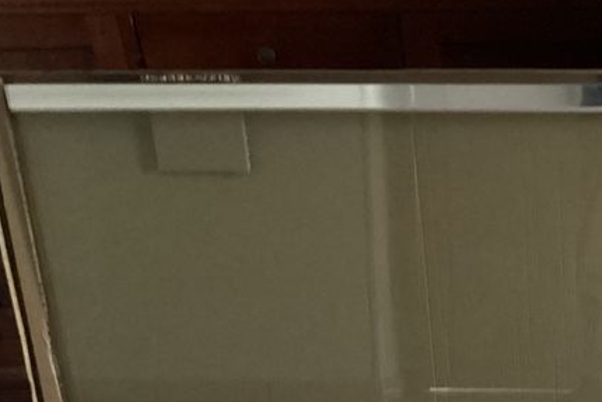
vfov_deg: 17.3
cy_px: 487
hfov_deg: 25.2
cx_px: 648
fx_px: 1255
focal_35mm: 75
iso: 640
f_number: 2.4
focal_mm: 3.3
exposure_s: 1/20
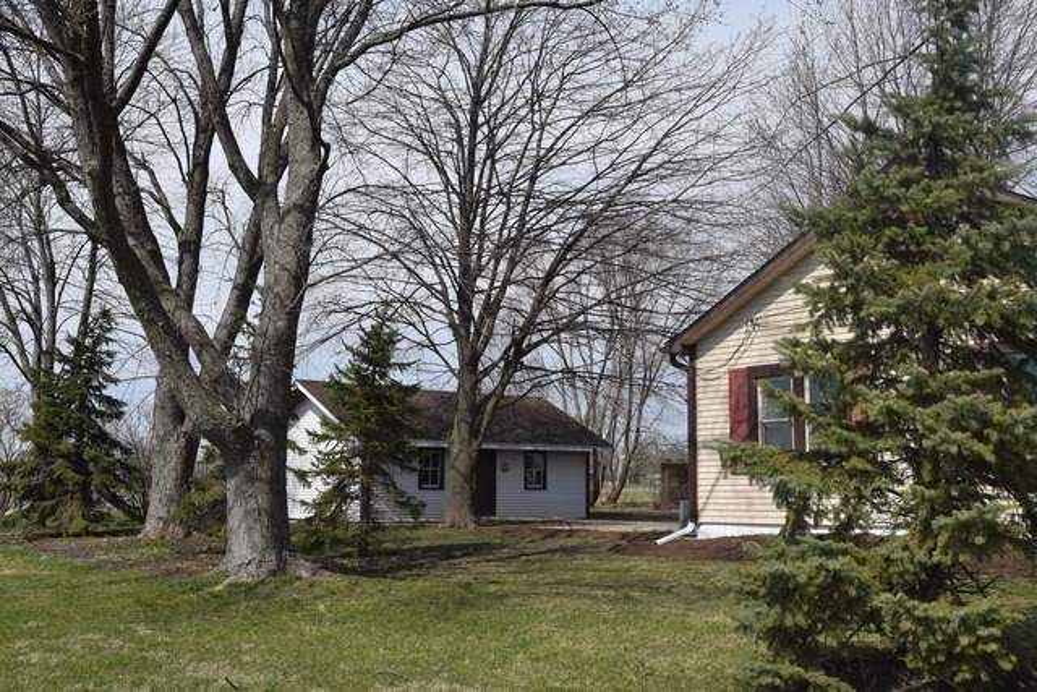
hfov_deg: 47.9
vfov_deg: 33.0
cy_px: 346
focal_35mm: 40
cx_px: 518
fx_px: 1167
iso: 200
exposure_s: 1/500
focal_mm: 27
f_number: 11
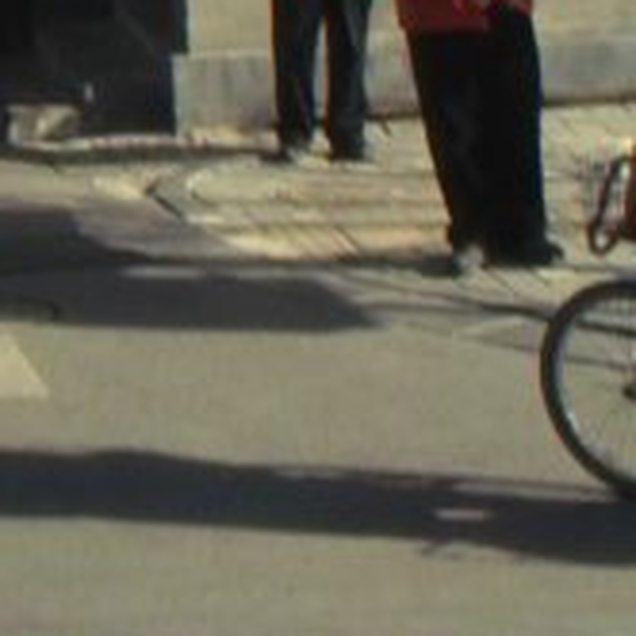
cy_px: -782
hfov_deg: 8.6
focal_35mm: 197
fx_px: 4095
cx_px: -366
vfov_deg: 8.3
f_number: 11
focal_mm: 28
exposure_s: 1/250
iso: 400
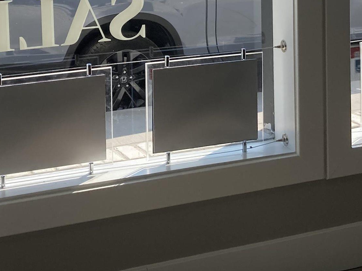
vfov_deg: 18.4
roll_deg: +1.3
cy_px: -32
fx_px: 805
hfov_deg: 25.3
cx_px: 204
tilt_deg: -5.5
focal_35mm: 77
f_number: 1.8
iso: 20
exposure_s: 1/1171
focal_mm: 3.99
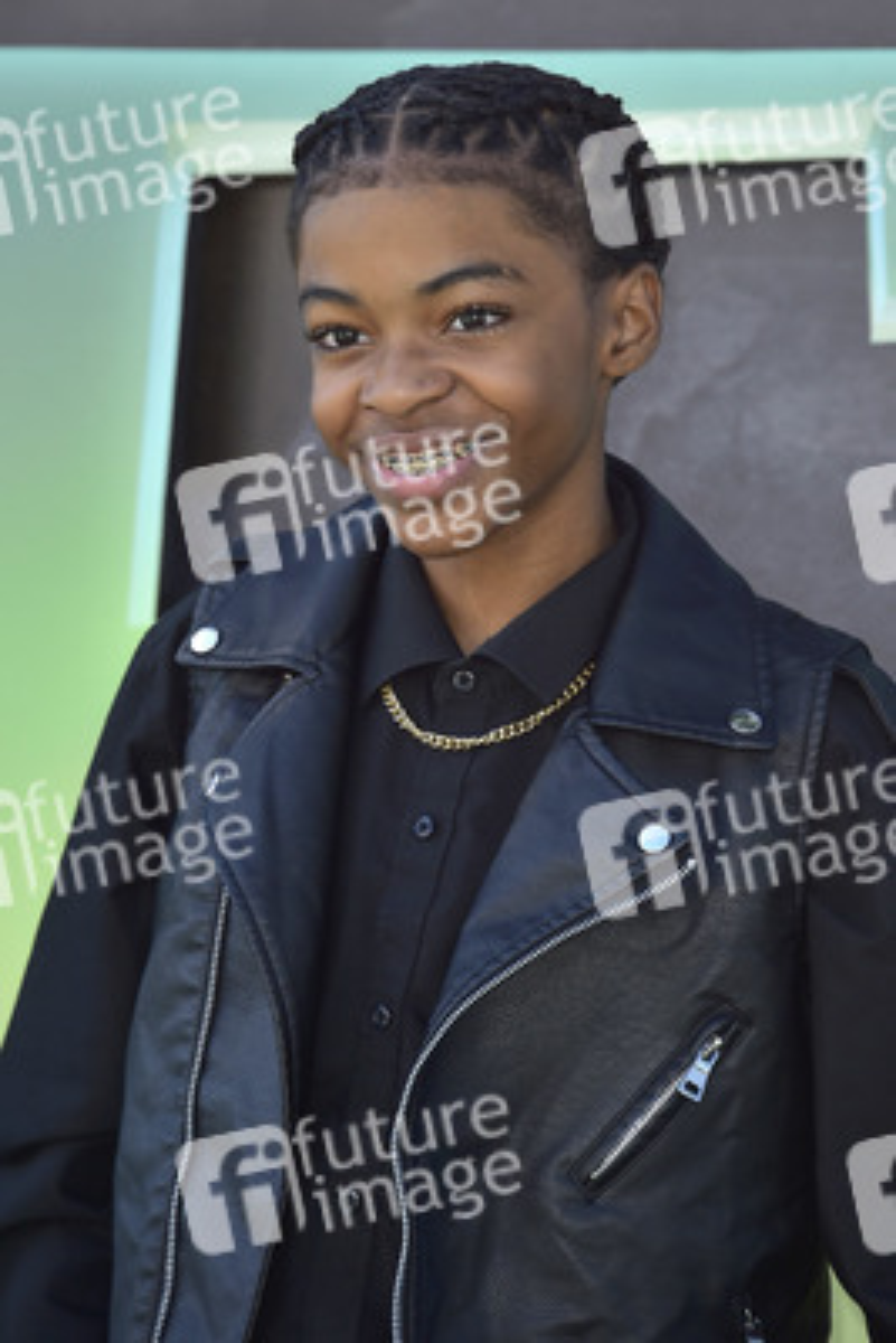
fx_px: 9325
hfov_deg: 5.5
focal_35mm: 250
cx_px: 448
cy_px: 672
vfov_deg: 8.2
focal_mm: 250
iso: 125
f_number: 7.1
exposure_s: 1/200
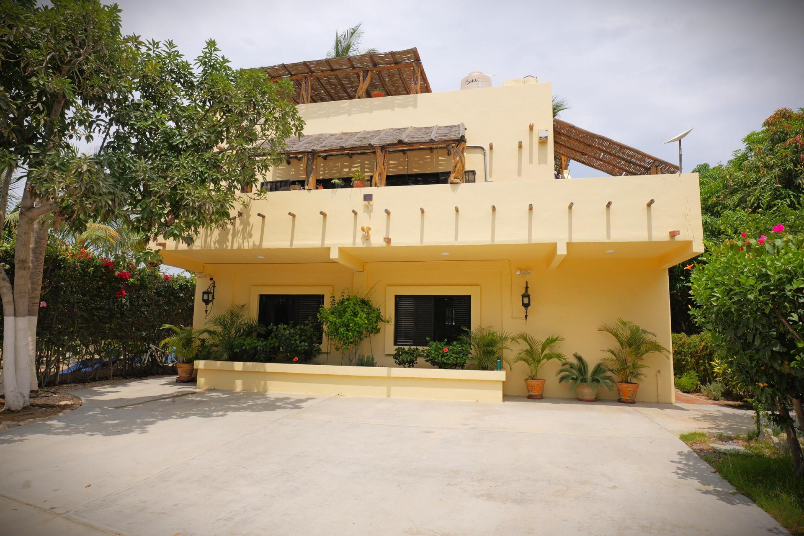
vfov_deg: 59.5
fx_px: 469
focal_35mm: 21
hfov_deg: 81.2
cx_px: 402
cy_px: 268
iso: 800
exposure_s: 1/2500
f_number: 11
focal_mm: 21
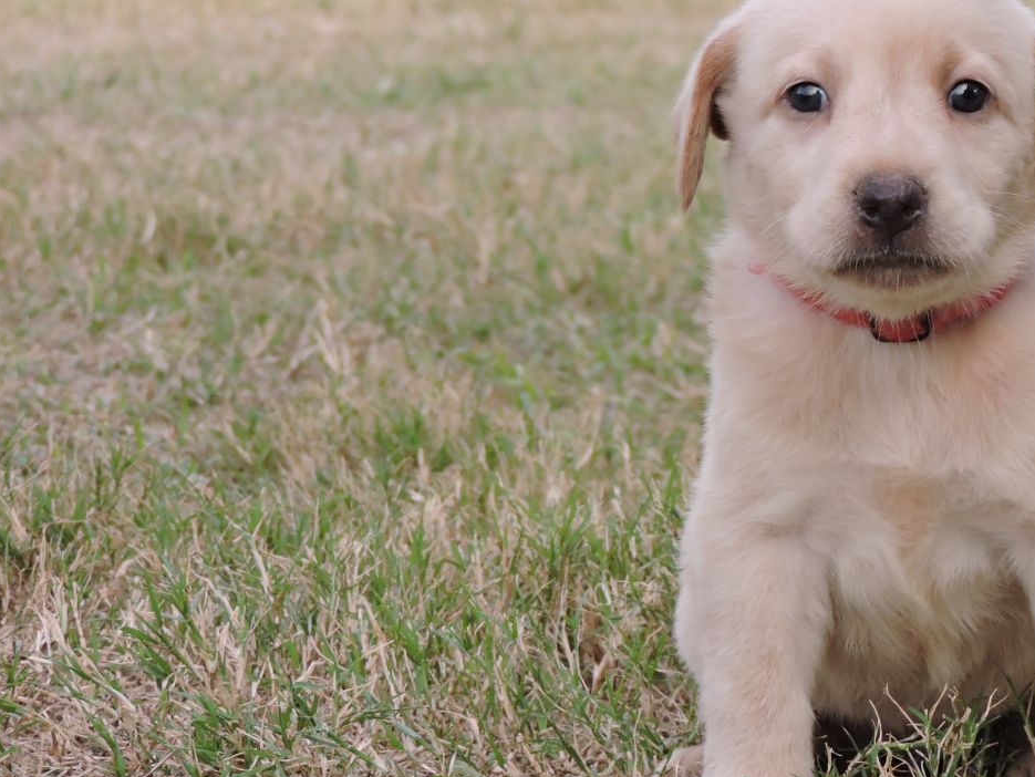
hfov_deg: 8.0
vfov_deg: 6.0
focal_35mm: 248
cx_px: 883
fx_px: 7418
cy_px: 213
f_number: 4.4
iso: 280
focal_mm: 25.9
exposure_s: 1/500
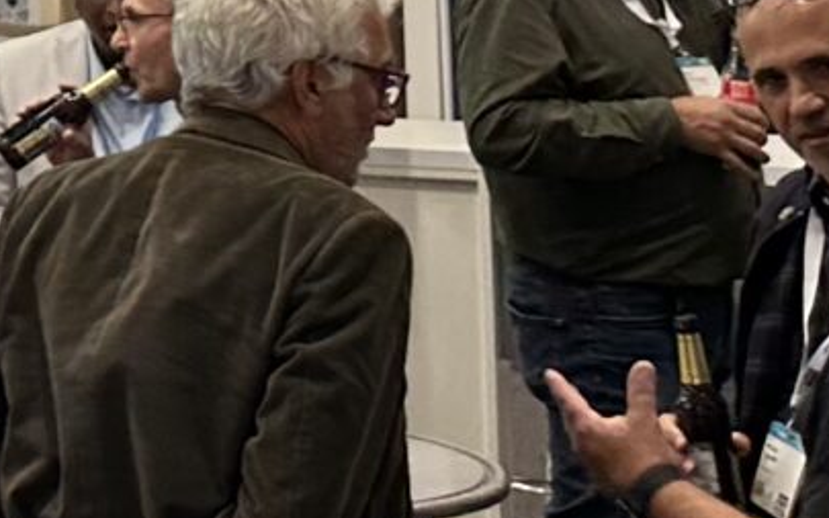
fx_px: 3637
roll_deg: +0.1
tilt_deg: +5.9
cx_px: -1105
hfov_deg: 11.1
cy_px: -631
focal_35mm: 161
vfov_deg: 7.7
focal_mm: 6.86
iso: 80
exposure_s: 1/100
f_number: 1.78
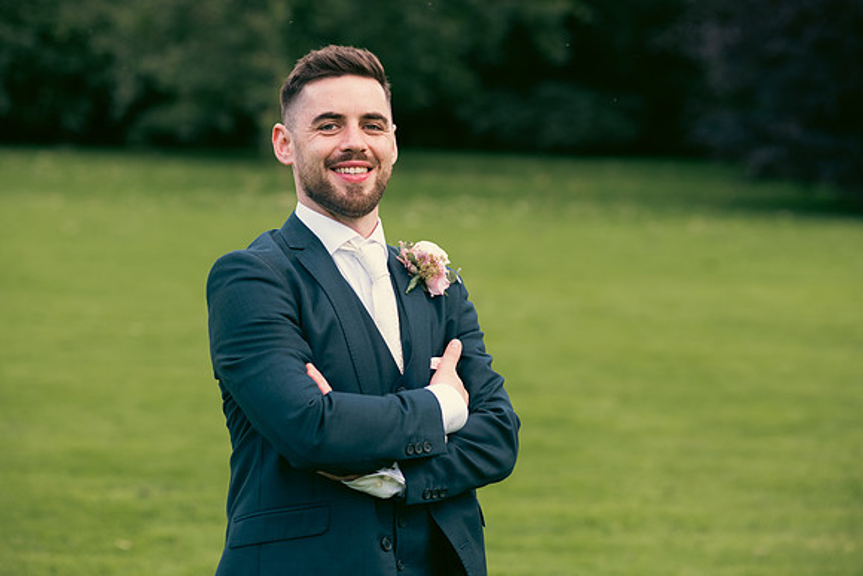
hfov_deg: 18.3
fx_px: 2685
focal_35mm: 112
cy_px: 288
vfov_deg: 12.2
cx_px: 432
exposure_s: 1/320
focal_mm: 112
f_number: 3.5
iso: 160
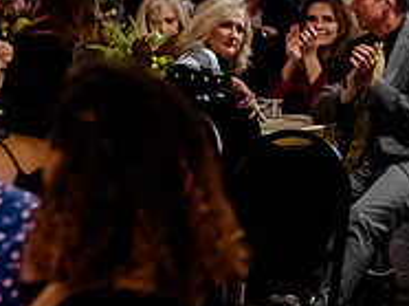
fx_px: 2572
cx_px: -169
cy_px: -17
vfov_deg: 6.8
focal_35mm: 218
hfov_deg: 8.9
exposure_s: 1/200
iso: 5000
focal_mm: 70
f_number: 2.8
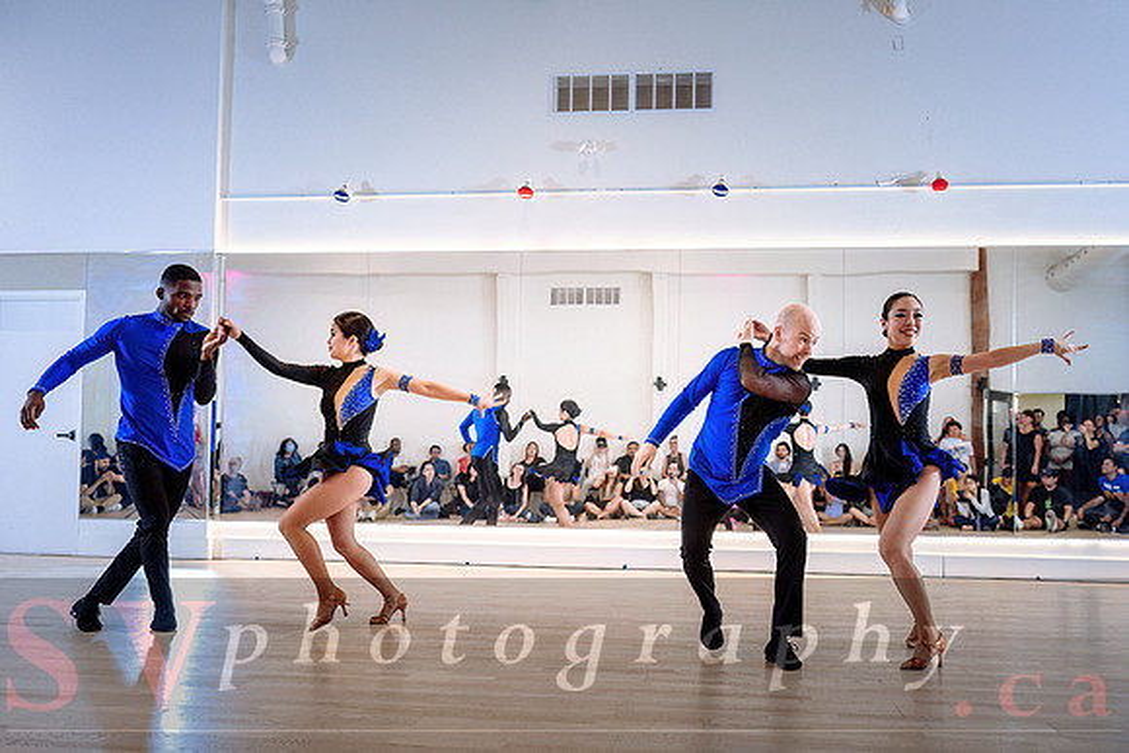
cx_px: 636
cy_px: 424
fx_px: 1059
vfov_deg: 39.1
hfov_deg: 55.9
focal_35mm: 34
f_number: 2.8
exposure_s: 1/250
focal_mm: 30
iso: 1600
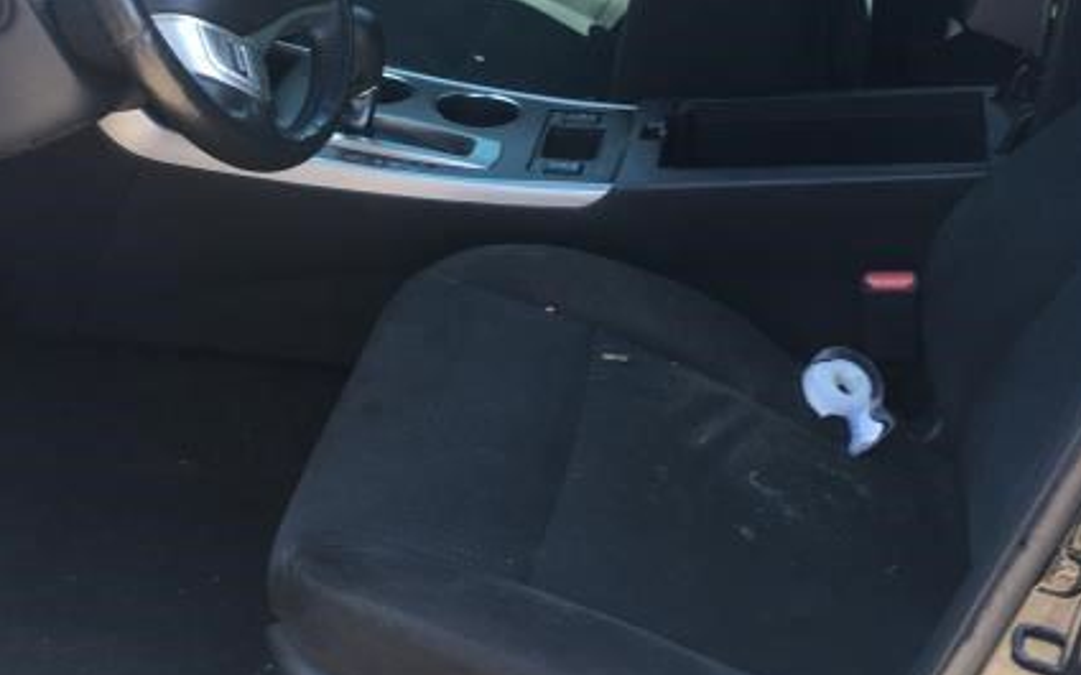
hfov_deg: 35.0
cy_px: 229
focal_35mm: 58
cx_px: 464
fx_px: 1709
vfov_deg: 22.3
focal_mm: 4.15
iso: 32
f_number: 2.2
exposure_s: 1/60
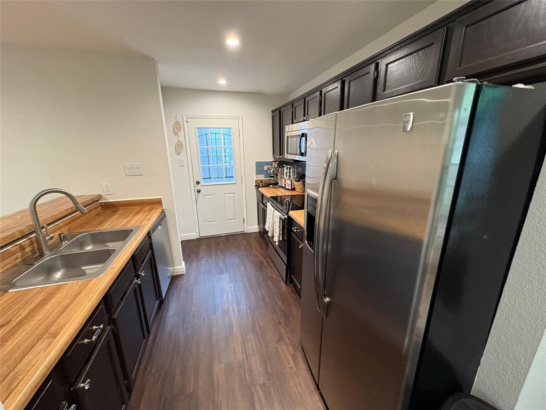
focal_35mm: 14
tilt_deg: -13.6
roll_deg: +1.0
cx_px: 273
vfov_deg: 85.7
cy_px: 205
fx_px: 221
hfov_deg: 102.1
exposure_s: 1/60
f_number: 2.2
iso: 400
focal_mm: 2.22
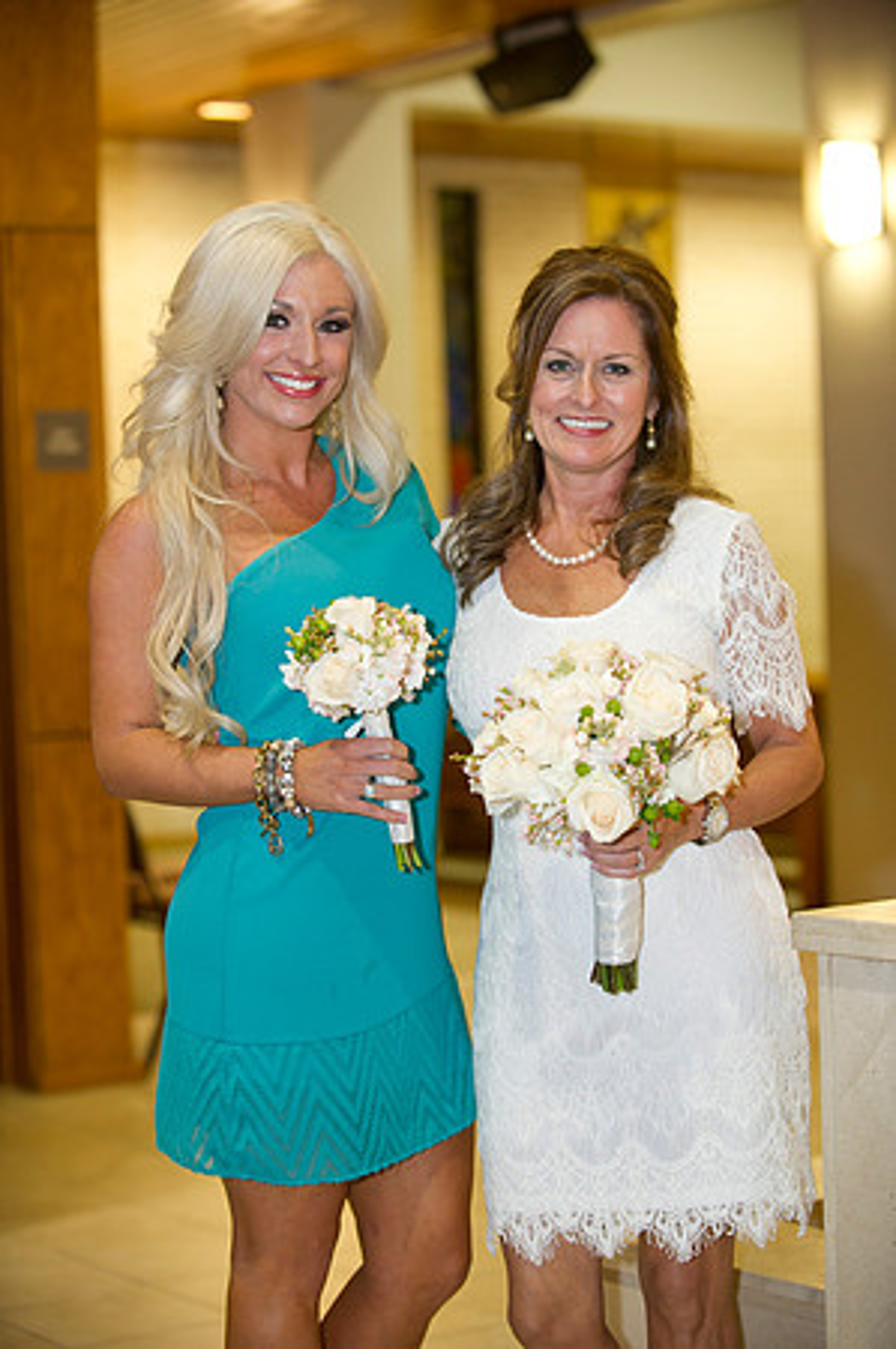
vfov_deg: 26.0
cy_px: 674
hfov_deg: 17.5
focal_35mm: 78
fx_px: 2919
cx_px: 448
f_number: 2.8
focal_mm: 78
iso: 1600
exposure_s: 1/80
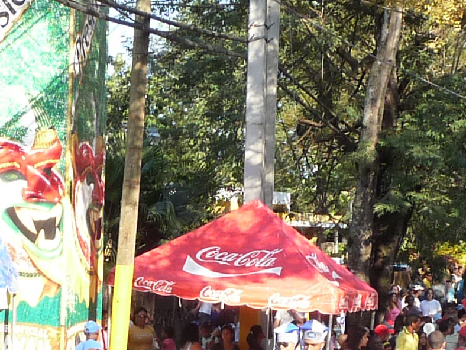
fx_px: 1750
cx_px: 156
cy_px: 393
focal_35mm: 130
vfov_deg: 11.2
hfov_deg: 15.1
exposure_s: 1/200
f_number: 4
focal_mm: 4.9
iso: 160
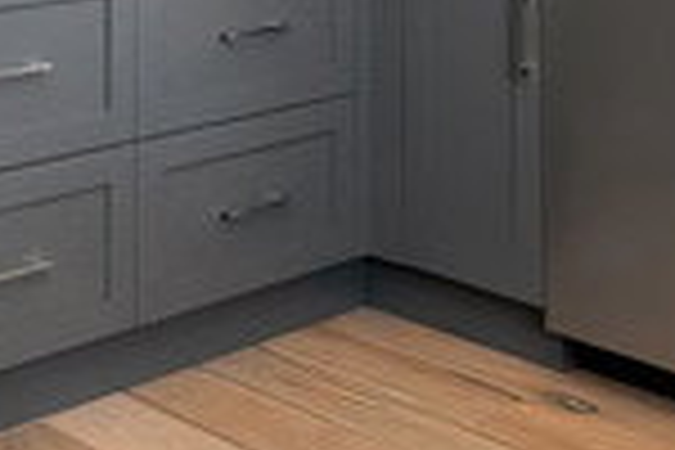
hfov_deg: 25.3
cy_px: -214
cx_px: 238
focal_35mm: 80
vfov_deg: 15.8
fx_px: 1500
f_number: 10
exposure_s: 1/200
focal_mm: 10
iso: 320
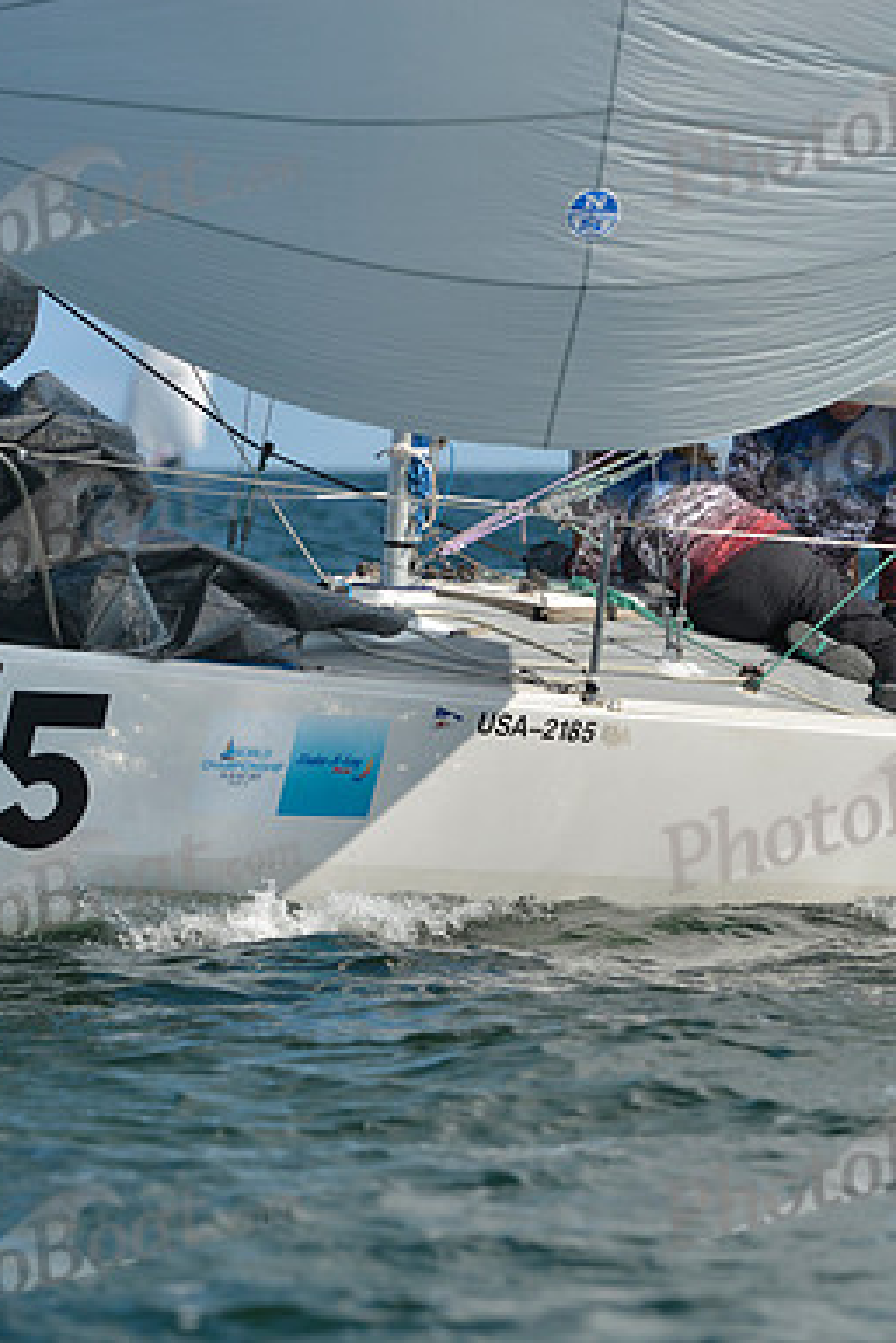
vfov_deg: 4.9
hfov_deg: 3.3
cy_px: 672
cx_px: 485
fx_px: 15739
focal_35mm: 422
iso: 200
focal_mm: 280
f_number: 6.3
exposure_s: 1/1250
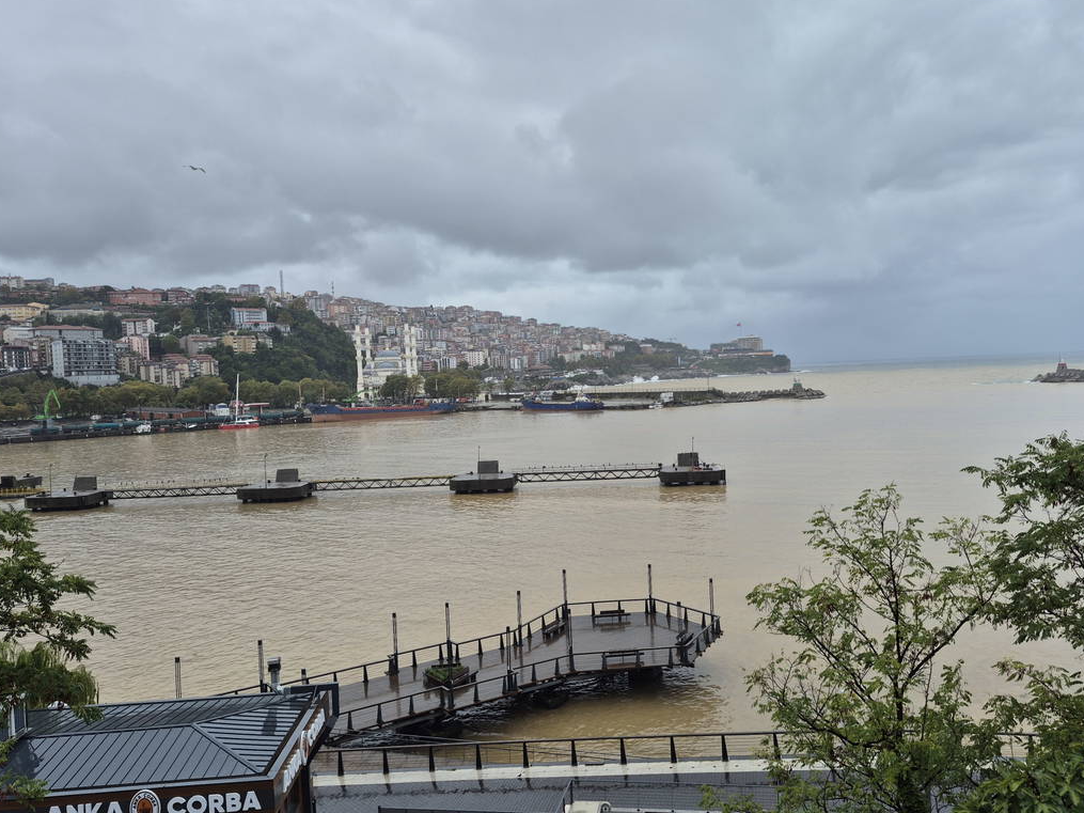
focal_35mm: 29
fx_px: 908
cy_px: 411
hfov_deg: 61.5
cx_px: 600
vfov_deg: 48.2
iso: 25
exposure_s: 1/417
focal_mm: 5.4
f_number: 1.8
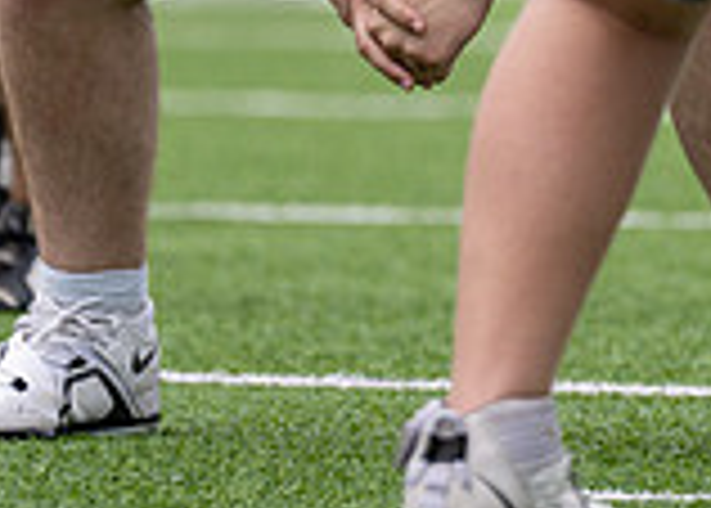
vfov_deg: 1.8
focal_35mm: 789
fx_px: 15939
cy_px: -227
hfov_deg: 2.6
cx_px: 270
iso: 160
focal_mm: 194
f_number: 2.8
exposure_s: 1/2500
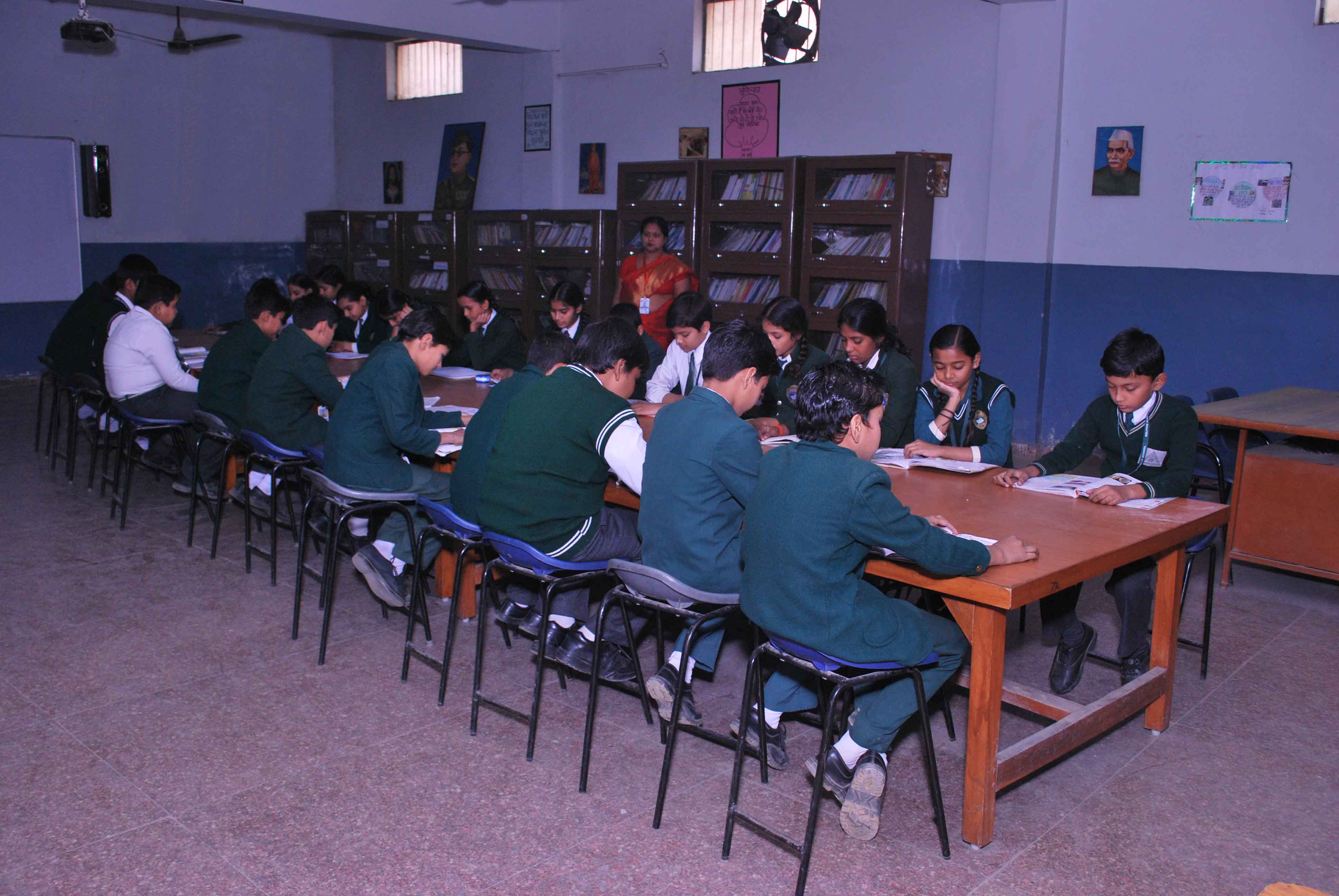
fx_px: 1117
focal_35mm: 30
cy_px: 448
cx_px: 670
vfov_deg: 43.7
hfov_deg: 61.9
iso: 400
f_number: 6.3
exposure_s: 1/100
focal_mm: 20
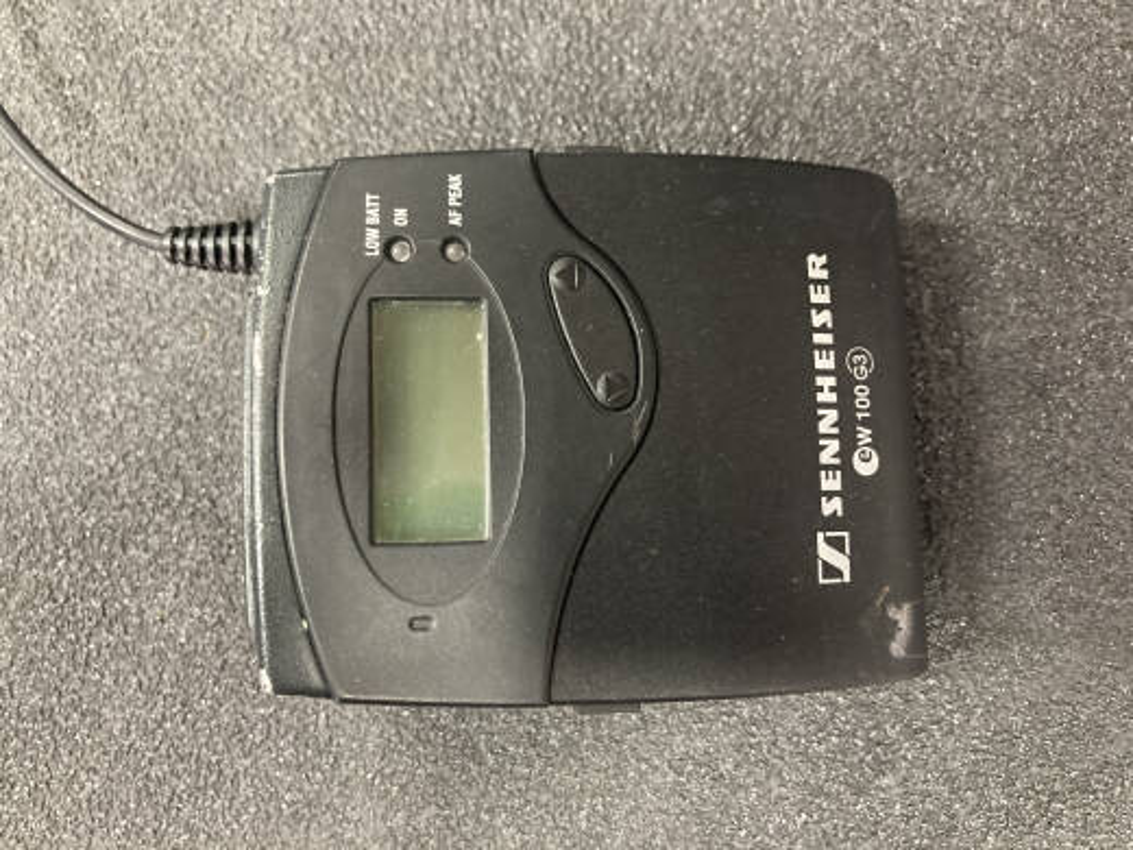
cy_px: 425
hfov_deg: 63.4
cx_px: 566
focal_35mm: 28
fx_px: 916
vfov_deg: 49.7
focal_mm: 3.99
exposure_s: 1/30
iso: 640
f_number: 1.8
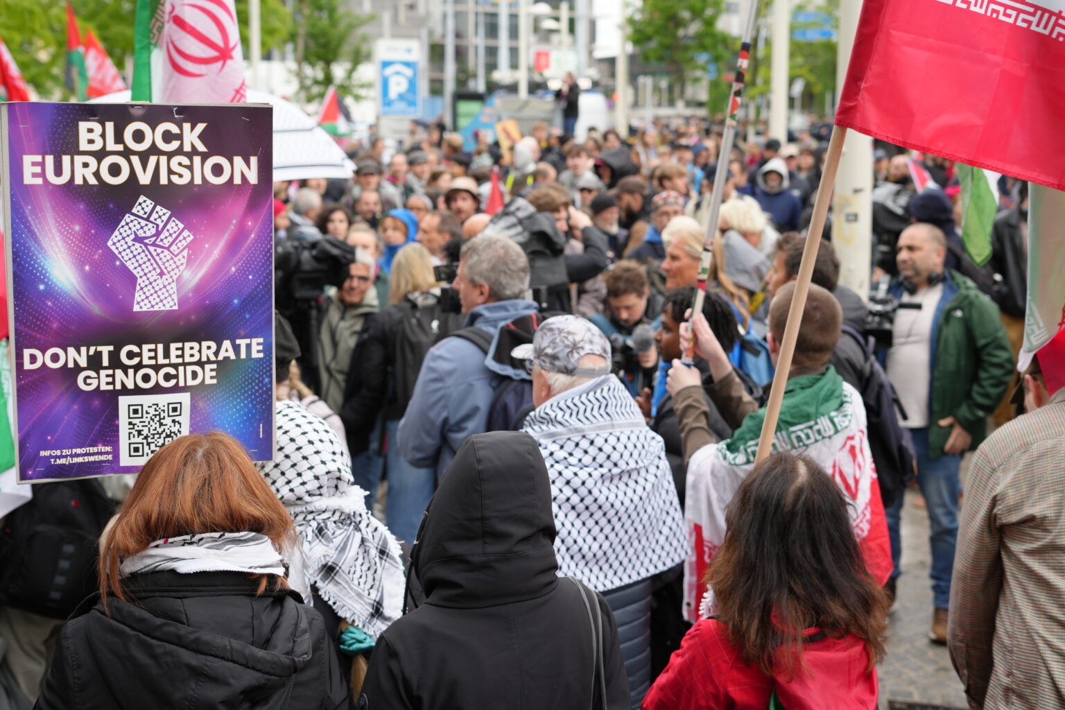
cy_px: 355
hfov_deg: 39.6
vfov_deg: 27.0
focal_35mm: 50
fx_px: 1479
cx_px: 532
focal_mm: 50
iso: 200
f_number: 4
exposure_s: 1/160
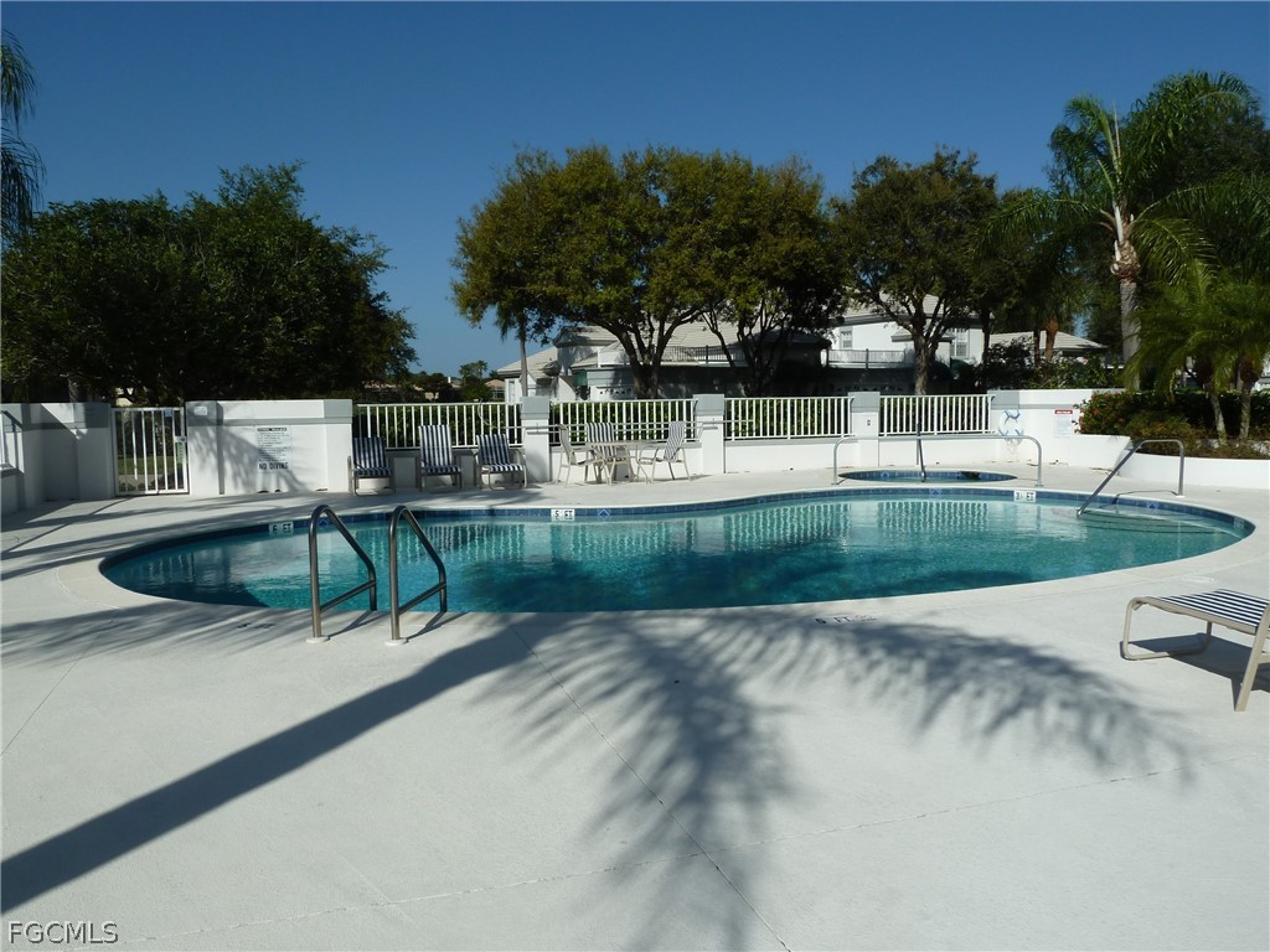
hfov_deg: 69.4
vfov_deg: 54.9
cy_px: 476
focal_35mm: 25
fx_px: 917
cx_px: 635
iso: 80
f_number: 5.6
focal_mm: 4.1
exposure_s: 1/640
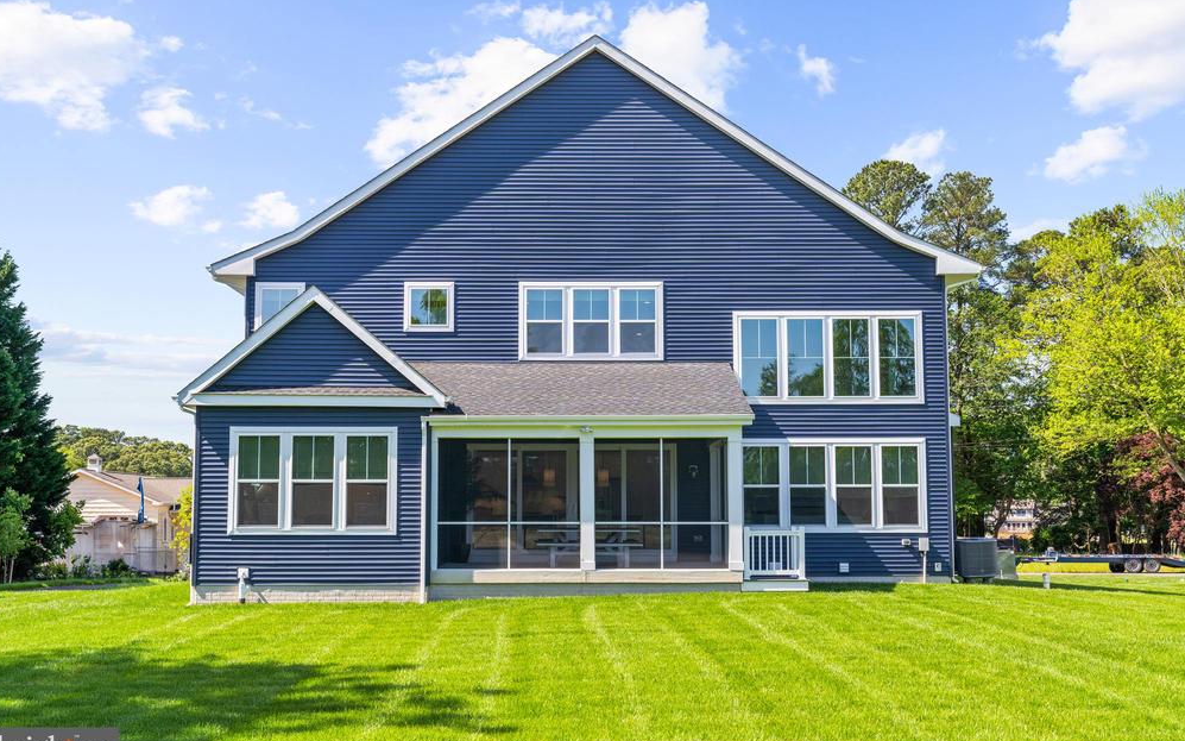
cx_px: 595
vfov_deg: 28.6
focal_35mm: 45
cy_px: 365
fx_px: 1453
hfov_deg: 44.4
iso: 160
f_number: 8
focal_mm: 43
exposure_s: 1/250
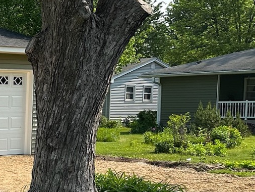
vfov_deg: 16.1
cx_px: -190
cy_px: 172
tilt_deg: -5.6
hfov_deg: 17.7
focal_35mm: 91
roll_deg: -0.7
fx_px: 671
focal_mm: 6.86
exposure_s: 1/2660
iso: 80
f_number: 1.78
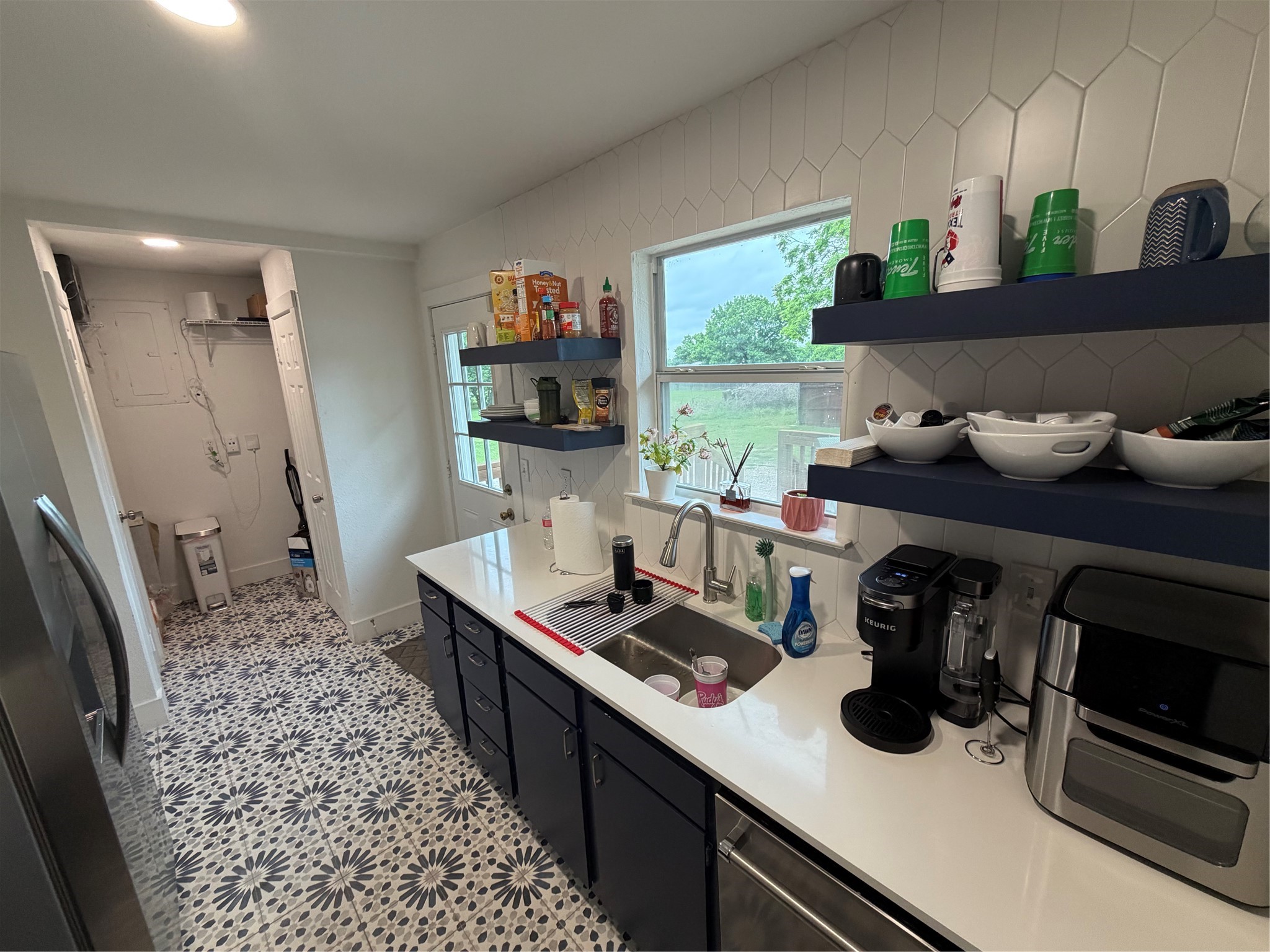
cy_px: 476
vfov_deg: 85.7
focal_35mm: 14
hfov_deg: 102.1
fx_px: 514
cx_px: 635
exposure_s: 1/120
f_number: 2.2
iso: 250
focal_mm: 2.22
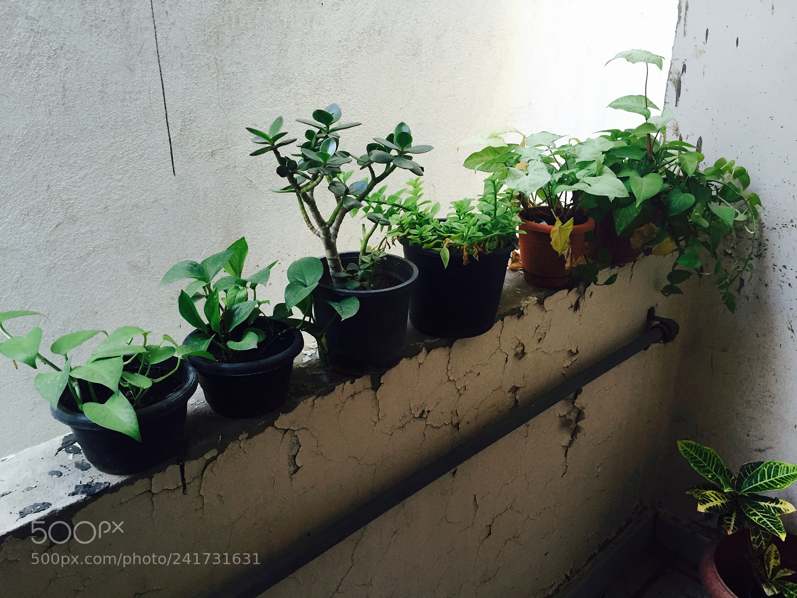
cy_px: 299
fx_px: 668
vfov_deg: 48.2
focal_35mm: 29
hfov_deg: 61.7
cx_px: 398
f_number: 2.2
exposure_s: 1/33
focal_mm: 4.15
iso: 64
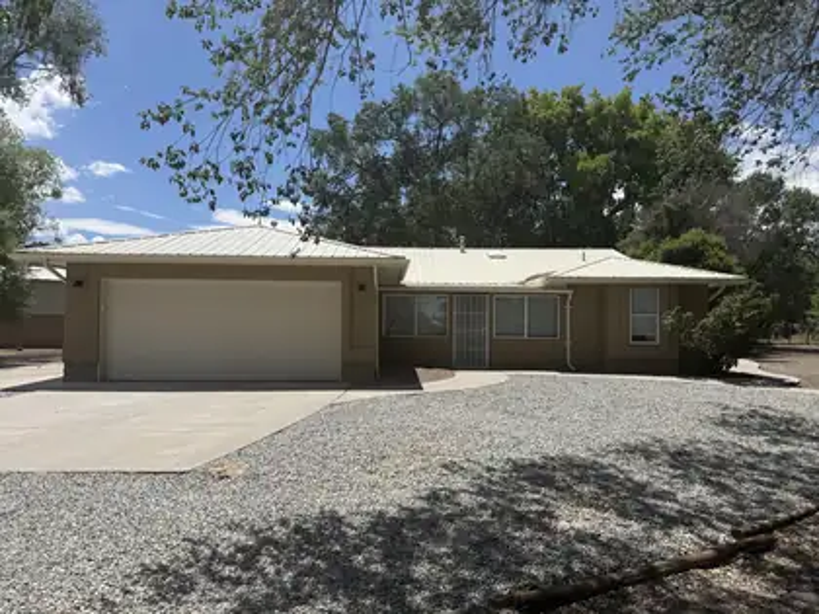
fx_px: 568
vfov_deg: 56.8
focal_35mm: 24
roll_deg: -1.1
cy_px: 307
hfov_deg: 71.6
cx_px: 410
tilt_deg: +1.9
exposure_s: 1/6173
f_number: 1.78
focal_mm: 6.76
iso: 80
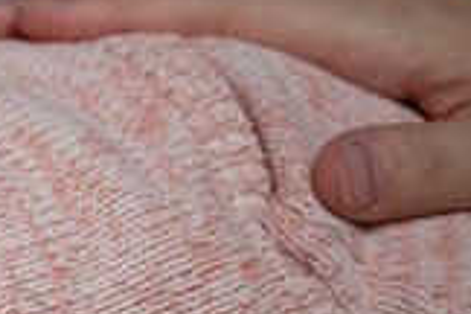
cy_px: 452
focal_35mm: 305
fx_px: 3990
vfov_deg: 4.5
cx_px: -337
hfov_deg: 6.6
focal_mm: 85
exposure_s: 1/200
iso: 800
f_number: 6.3
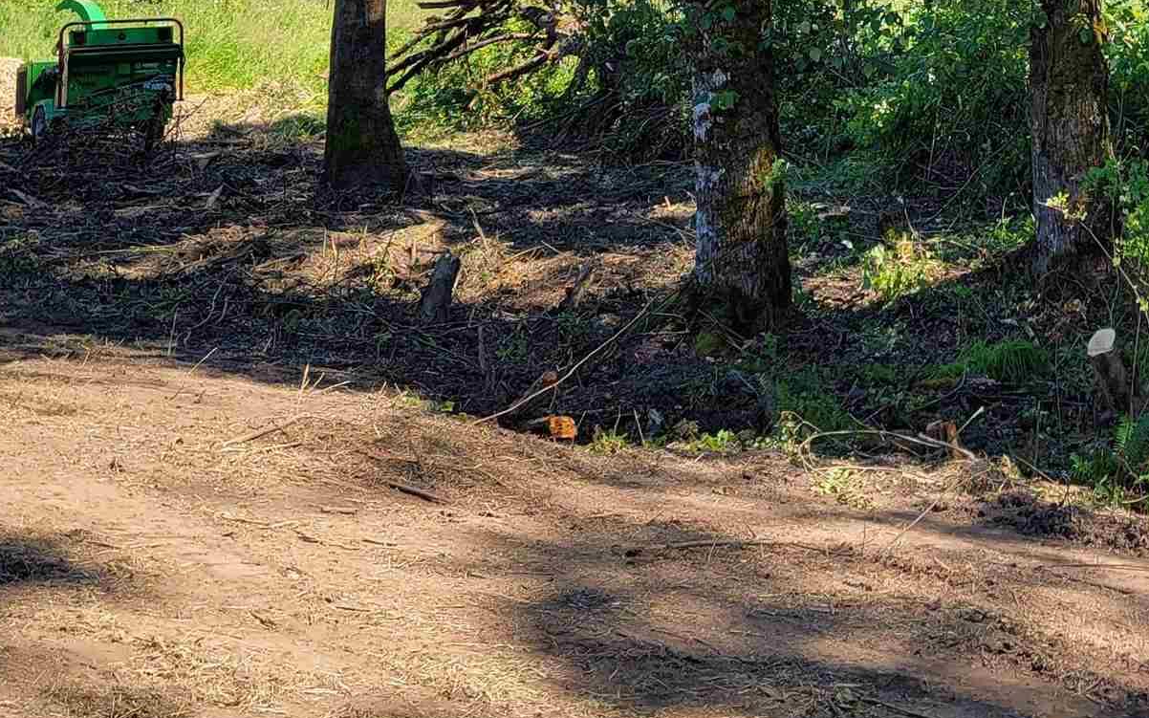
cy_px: -263
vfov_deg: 18.4
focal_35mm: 65
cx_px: 1124
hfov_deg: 29.6
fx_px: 2035
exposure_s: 1/307
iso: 16
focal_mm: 6.7
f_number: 1.8
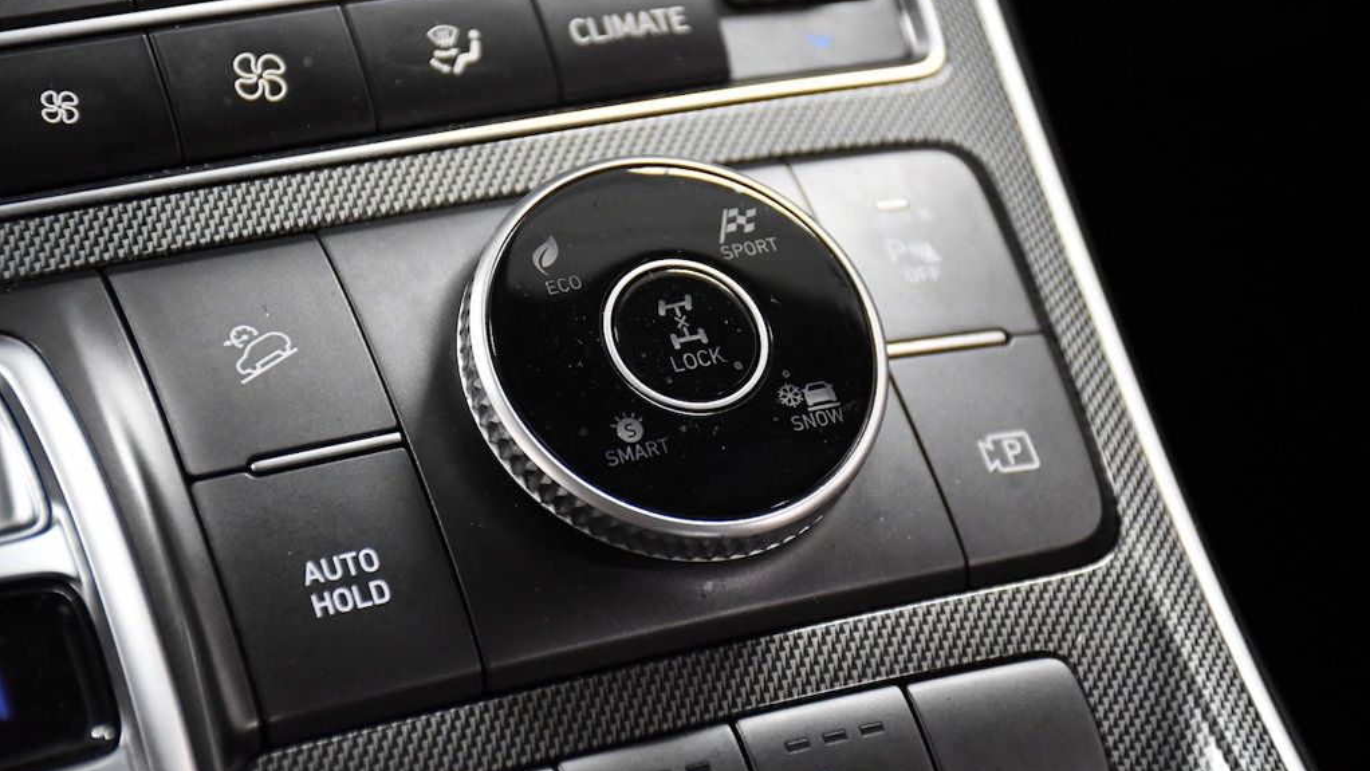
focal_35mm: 126
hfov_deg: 17.0
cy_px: 343
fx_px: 4577
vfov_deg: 9.6
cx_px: 685
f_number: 5.3
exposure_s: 1/400
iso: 2500
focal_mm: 80
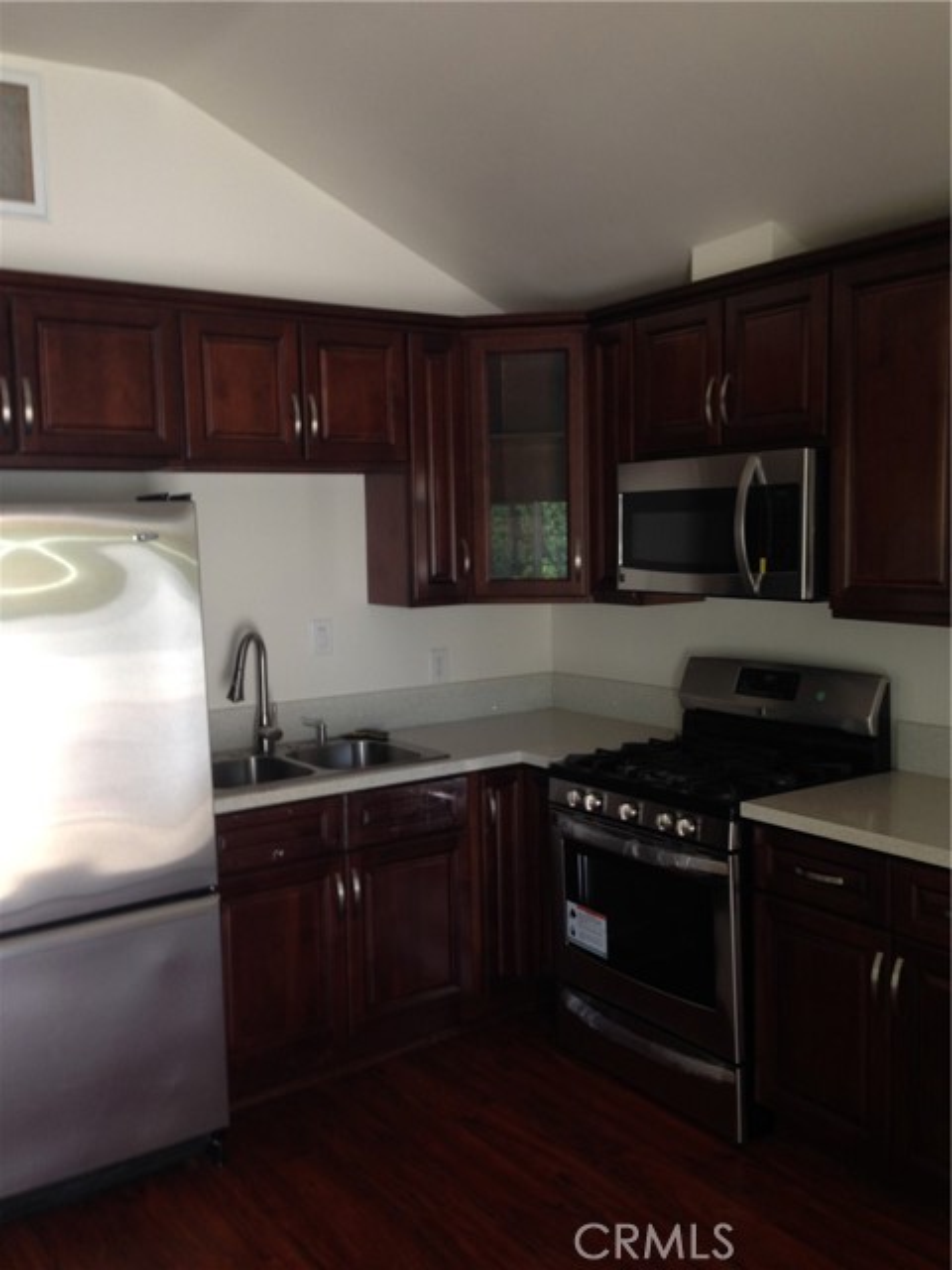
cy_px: 635
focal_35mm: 33
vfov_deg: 55.4
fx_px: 1210
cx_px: 476
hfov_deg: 42.9
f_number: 2.4
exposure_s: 1/20
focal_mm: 4.12
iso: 50
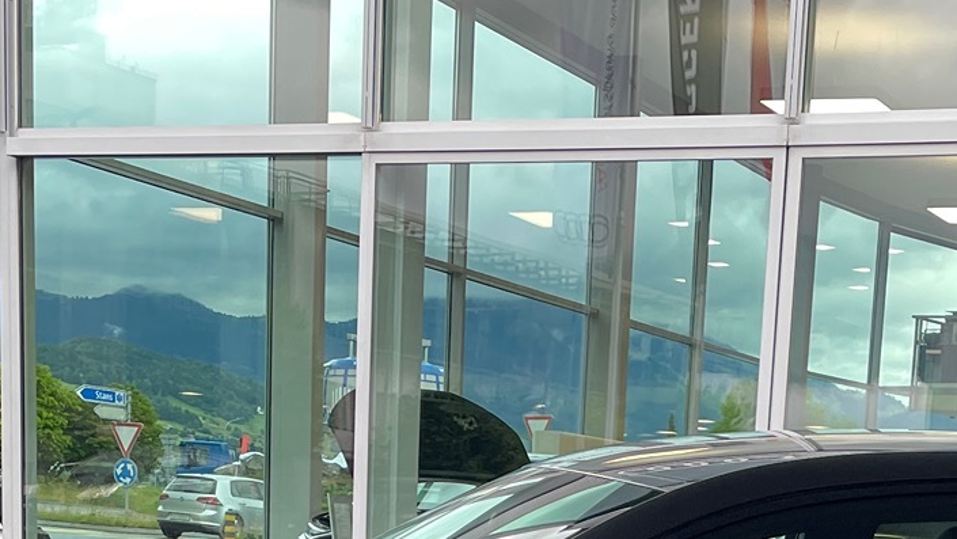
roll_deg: -3.2
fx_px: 2056
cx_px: 676
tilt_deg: -10.3
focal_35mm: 81
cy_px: 946
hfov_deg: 26.0
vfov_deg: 13.5
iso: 50
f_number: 1.6
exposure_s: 1/121
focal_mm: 4.2
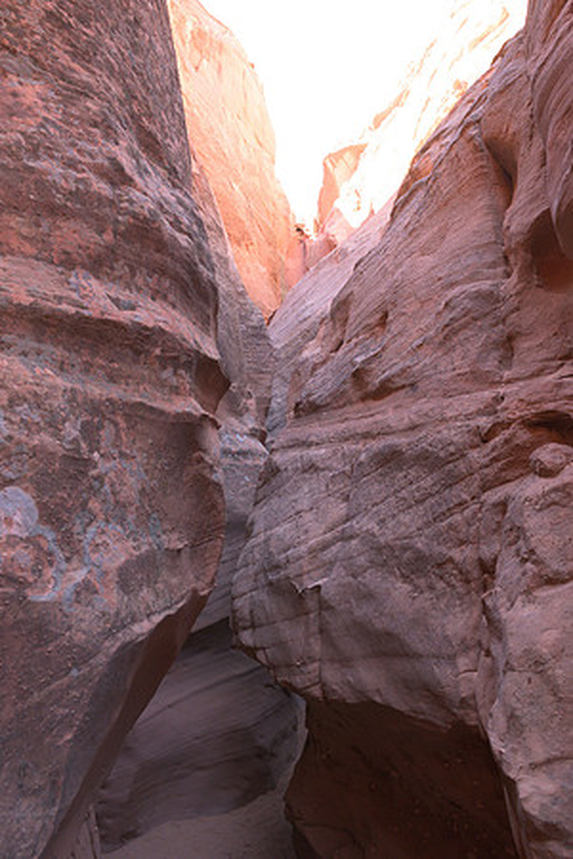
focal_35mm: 24
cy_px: 430
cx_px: 286
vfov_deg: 73.7
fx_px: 573
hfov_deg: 53.1
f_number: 9
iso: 3600
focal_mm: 24
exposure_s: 1/200
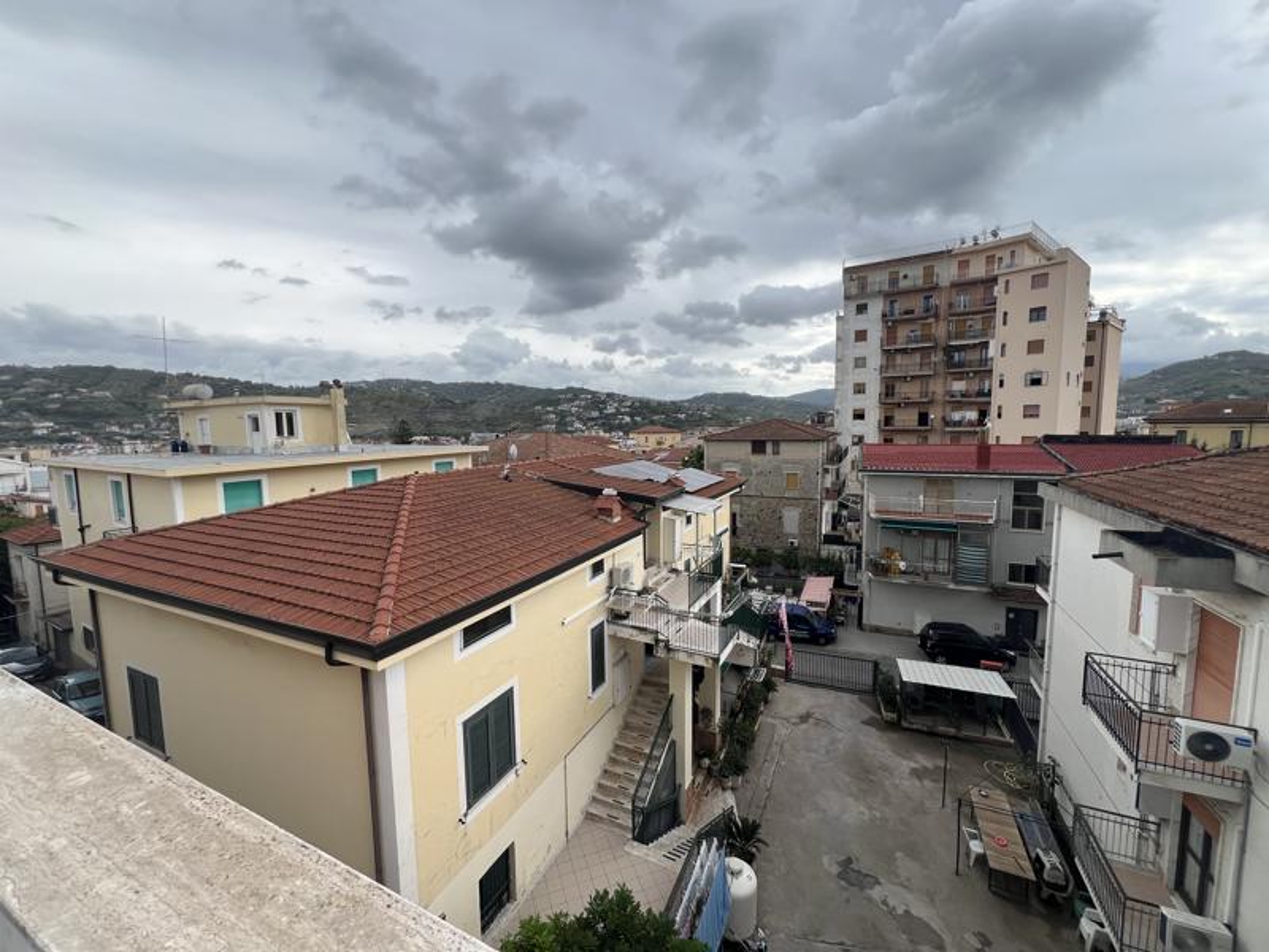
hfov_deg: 106.2
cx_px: 634
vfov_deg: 89.9
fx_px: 477
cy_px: 476
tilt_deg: -5.5
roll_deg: +0.1
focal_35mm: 13
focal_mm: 1.57
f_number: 1.8
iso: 32
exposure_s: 1/951
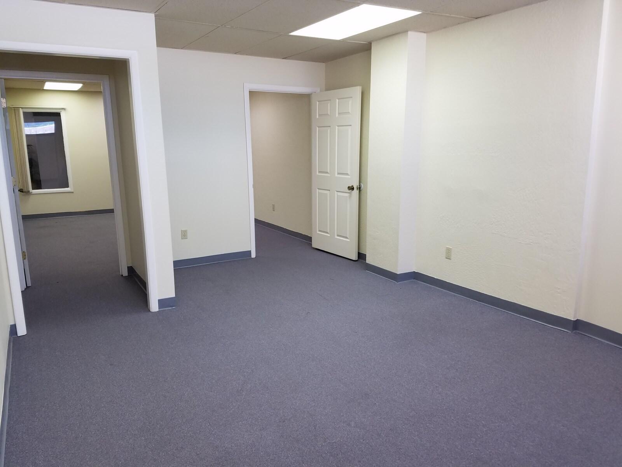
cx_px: 311
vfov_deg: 53.1
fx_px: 467
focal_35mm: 26
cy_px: 234
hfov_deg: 67.3
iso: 64
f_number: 1.7
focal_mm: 4.2
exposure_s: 1/60
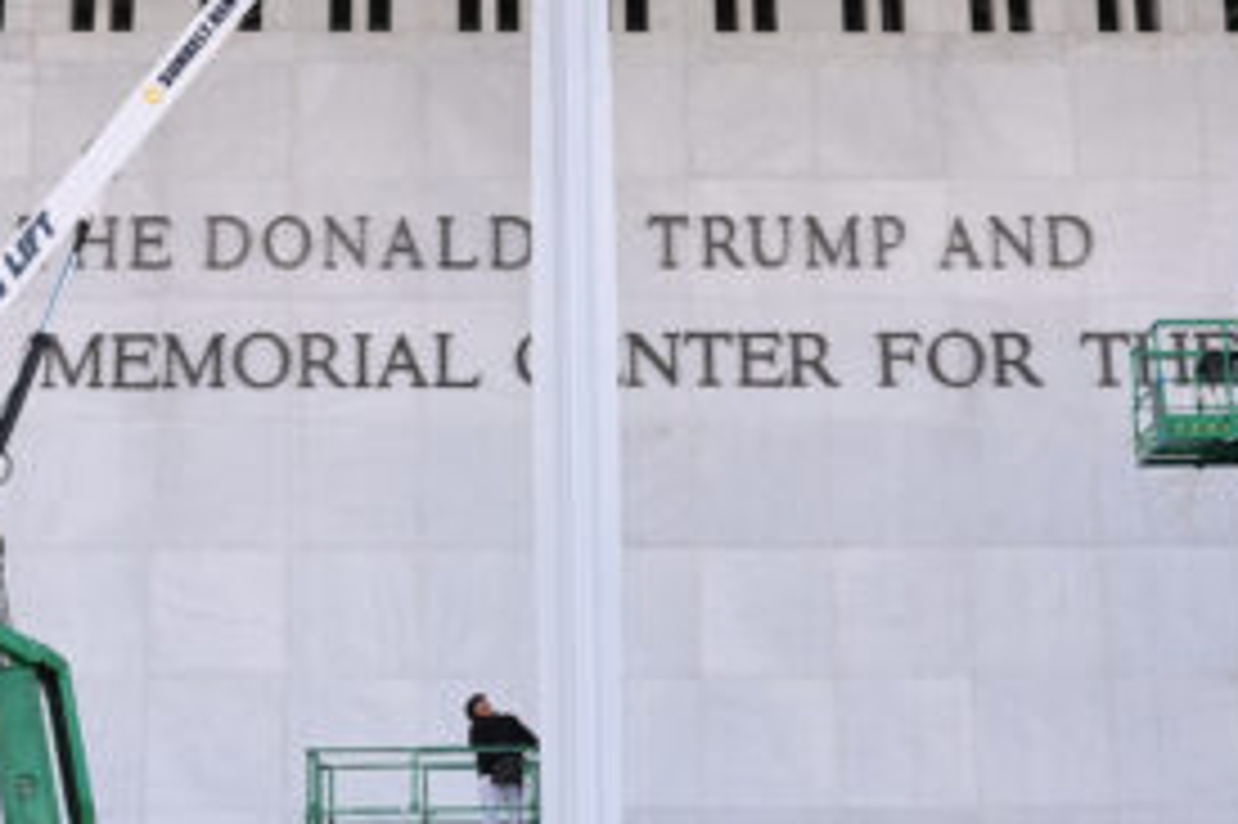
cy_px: 500
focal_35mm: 76
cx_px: 491
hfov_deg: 26.6
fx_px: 2612
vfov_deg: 17.9
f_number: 6.3
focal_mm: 30
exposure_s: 1/1250
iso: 1000
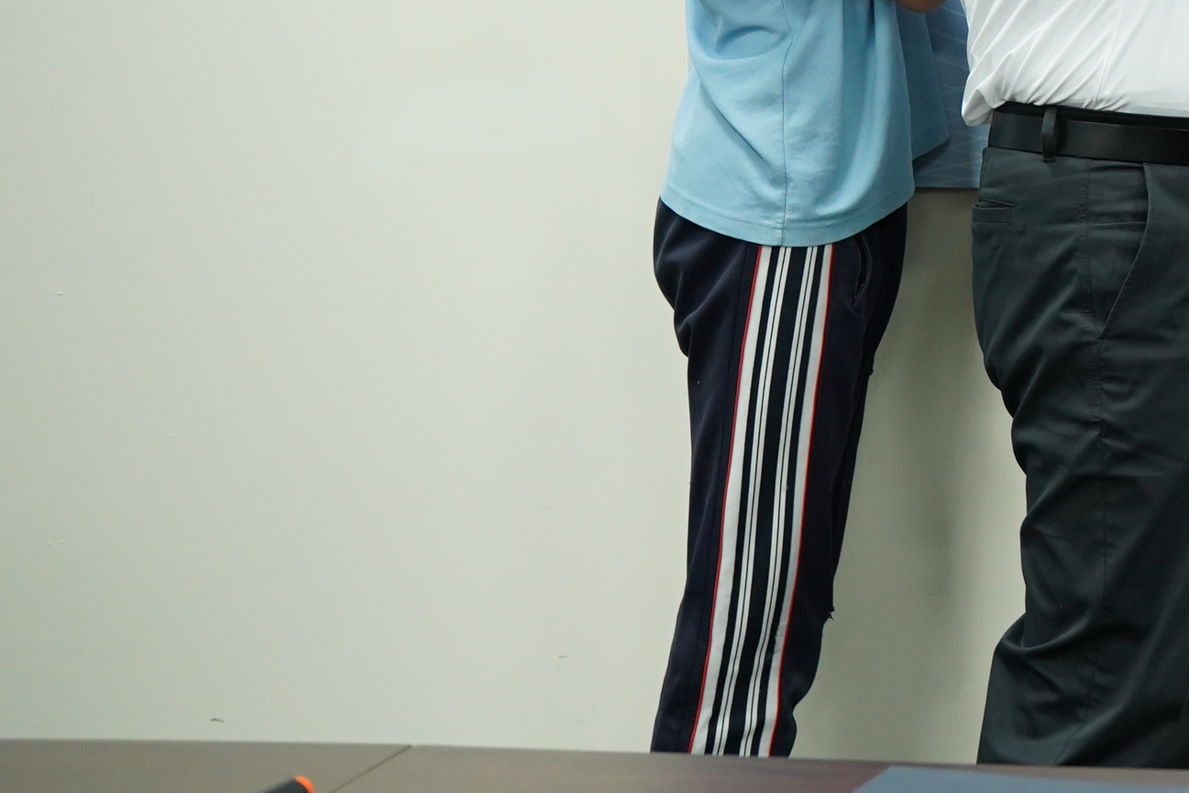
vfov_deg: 14.8
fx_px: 2947
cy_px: -181
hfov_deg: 19.9
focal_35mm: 89
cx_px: 1767
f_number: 3.2
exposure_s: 1/160
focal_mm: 29.4
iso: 1600
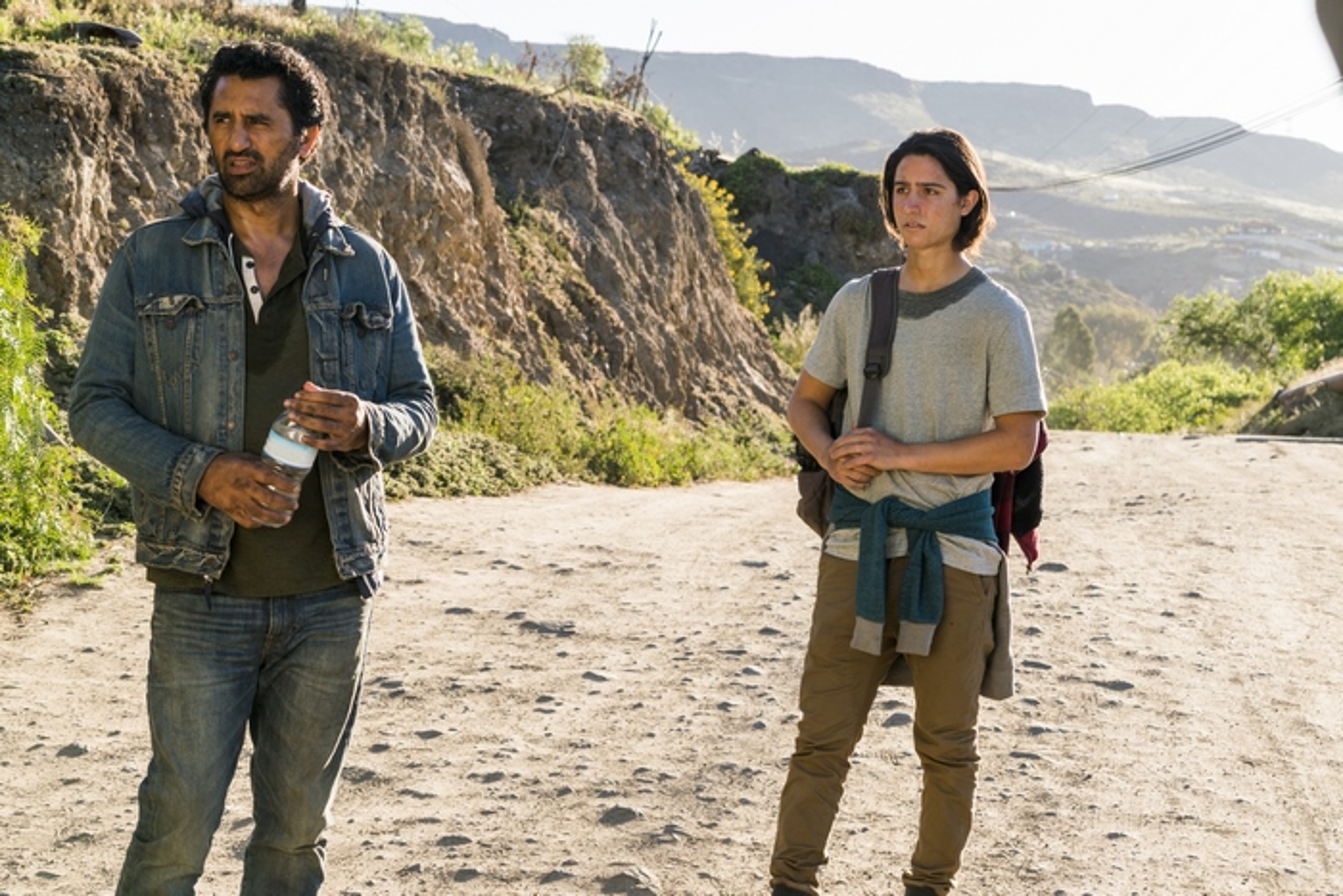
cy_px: 448
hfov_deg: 25.7
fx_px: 2948
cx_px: 672
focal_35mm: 79
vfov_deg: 17.3
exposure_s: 1/250
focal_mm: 79
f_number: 9
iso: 500
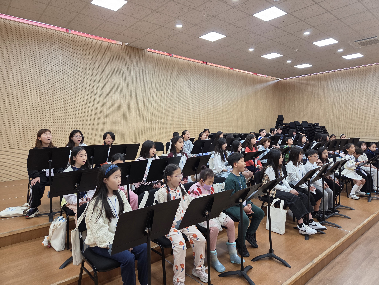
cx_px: 190
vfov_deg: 58.9
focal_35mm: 23
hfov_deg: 73.9
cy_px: 142
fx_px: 252
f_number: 1.8
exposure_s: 1/120
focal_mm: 5.4
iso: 160
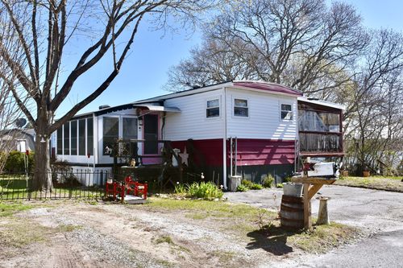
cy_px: 134
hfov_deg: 57.2
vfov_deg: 39.9
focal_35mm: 33
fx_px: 369
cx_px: 202
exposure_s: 1/500
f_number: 8
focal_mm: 22
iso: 280
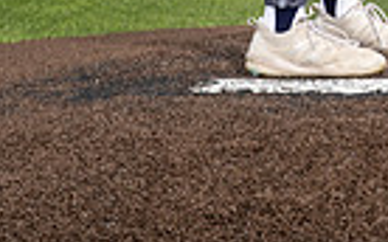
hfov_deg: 11.3
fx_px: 1934
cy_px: -352
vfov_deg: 6.8
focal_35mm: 183
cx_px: 419
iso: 250
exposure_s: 1/1250
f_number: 4
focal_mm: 55
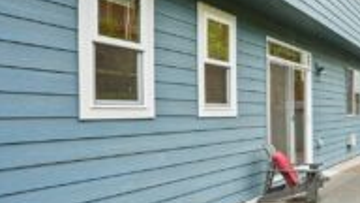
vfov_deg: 33.7
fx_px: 334
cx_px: 326
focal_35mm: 35
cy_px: 110
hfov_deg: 50.1
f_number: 8
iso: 400
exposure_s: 1/80
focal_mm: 16
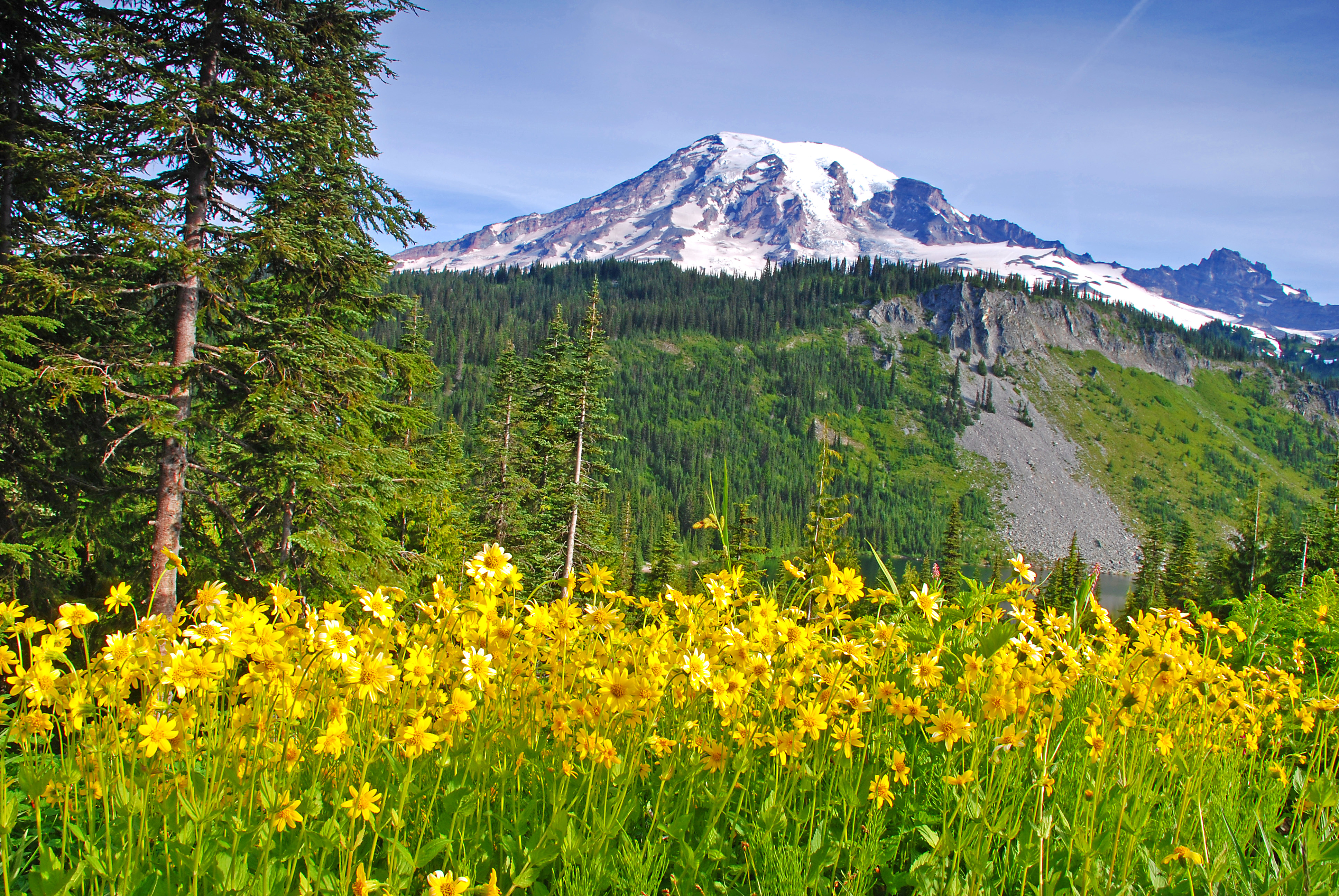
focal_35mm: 30
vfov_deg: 43.7
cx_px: 670
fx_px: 1117
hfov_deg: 61.9
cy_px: 448
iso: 100
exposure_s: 1/13
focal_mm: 20
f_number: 20
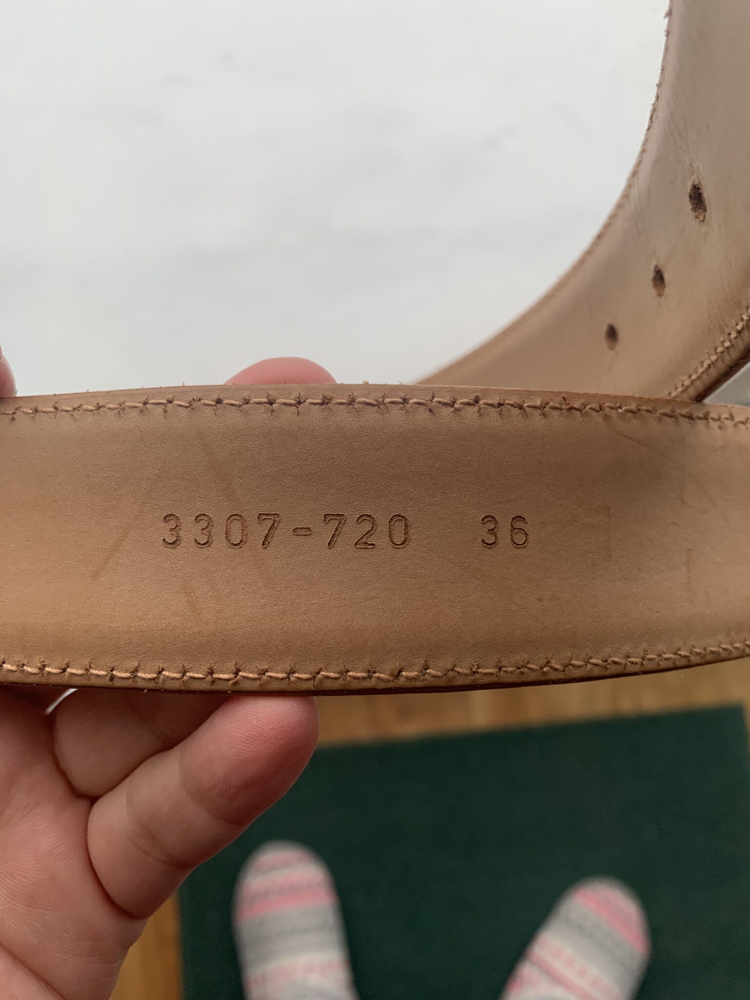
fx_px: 751
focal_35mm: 26
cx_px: 375
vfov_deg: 67.3
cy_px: 500
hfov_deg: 53.1
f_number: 1.8
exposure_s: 1/122
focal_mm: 4.25
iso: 25
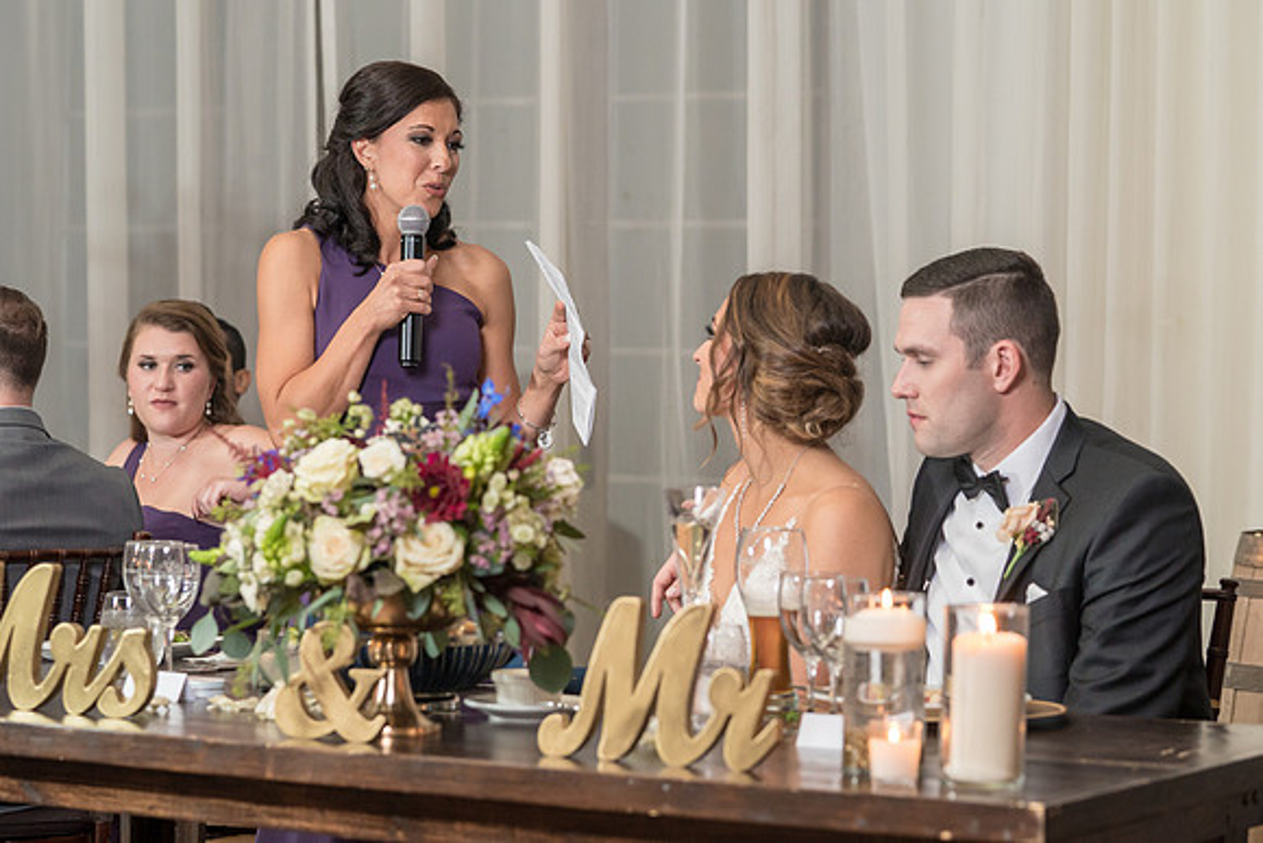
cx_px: 631
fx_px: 3444
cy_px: 382
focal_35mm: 98
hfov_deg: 20.8
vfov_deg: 13.9
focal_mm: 86
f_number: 4
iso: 2000
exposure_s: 1/200
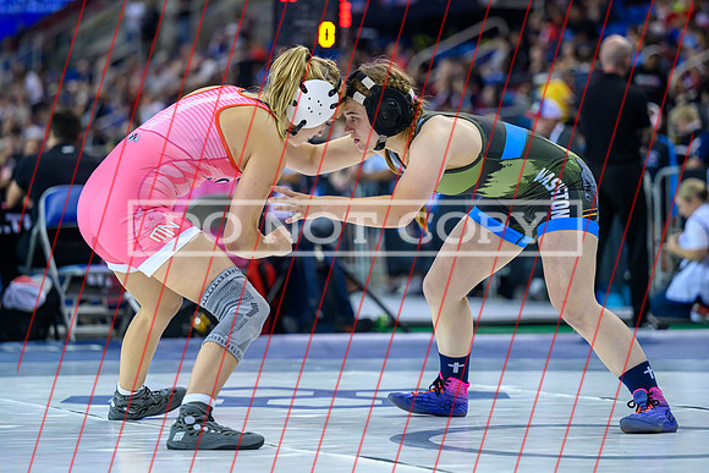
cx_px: 367
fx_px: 2750
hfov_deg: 14.7
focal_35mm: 140
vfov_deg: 9.8
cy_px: 209
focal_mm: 120
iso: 3200
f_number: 2.8
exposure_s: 1/800
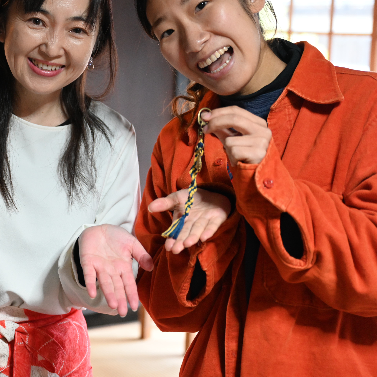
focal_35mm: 76
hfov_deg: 22.1
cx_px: 19
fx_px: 936
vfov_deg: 22.7
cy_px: 151
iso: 1800
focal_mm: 44
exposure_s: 1/125
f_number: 2.8
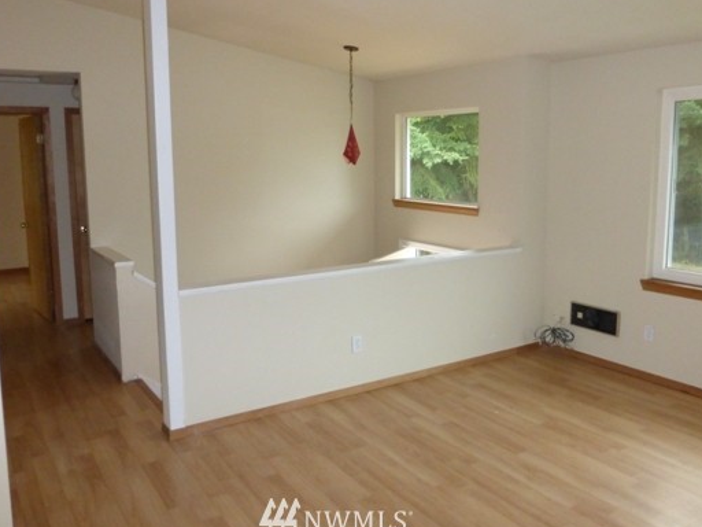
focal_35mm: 30
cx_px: 336
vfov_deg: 46.7
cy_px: 237
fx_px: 608
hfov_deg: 59.9
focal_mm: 4.3
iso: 500
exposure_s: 1/60
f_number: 3.3
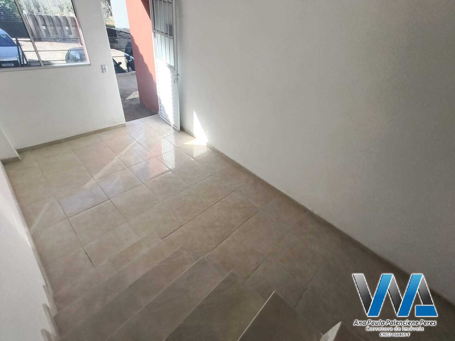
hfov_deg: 98.2
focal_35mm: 15
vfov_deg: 81.7
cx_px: 228
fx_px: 197
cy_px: 170
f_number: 2.2
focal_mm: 1.67
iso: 50
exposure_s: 1/457
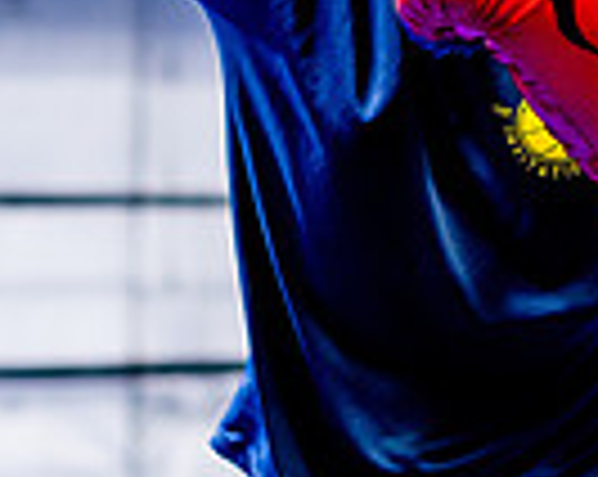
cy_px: 353
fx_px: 3623
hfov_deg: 9.3
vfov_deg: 7.5
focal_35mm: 205
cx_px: -117
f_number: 1.8
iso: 1250
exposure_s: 1/400
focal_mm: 50
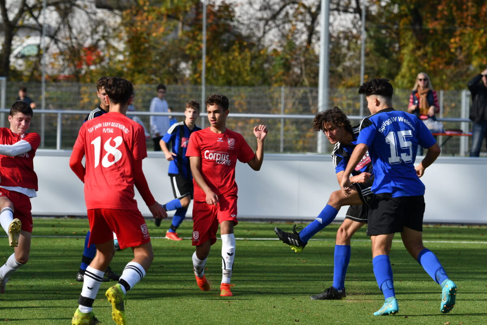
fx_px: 4667
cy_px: 162
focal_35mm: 345
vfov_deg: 4.0
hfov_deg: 6.0
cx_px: 244
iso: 400
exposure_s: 1/1600
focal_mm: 230
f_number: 6.3
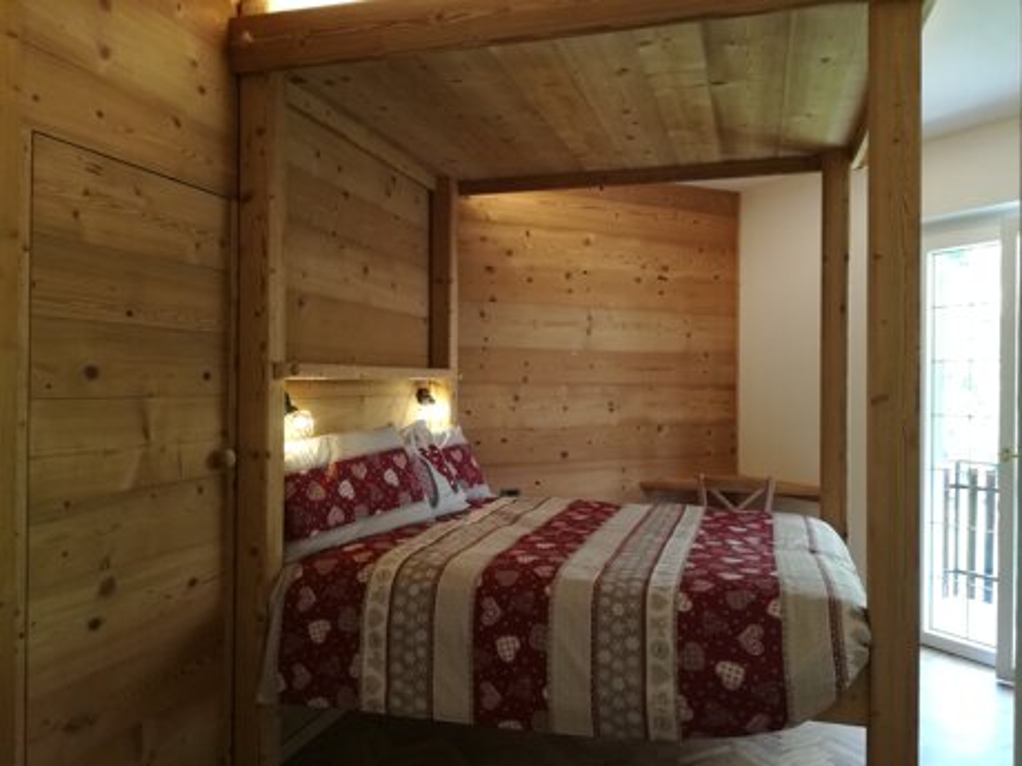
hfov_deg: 67.3
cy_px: 383
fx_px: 768
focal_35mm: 26
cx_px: 511
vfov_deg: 53.1
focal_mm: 3.83
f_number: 2.2
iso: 160
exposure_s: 1/33.3
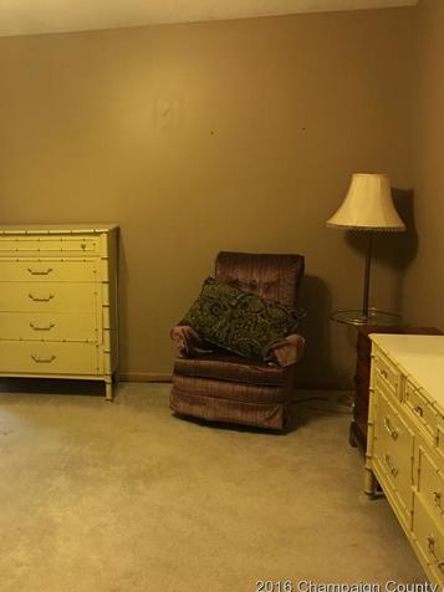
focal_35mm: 39
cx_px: 80
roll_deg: -0.7
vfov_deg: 47.9
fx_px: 667
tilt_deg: -7.3
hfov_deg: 35.5
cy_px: 297
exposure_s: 1/10
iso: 100
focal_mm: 4.15
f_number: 2.2
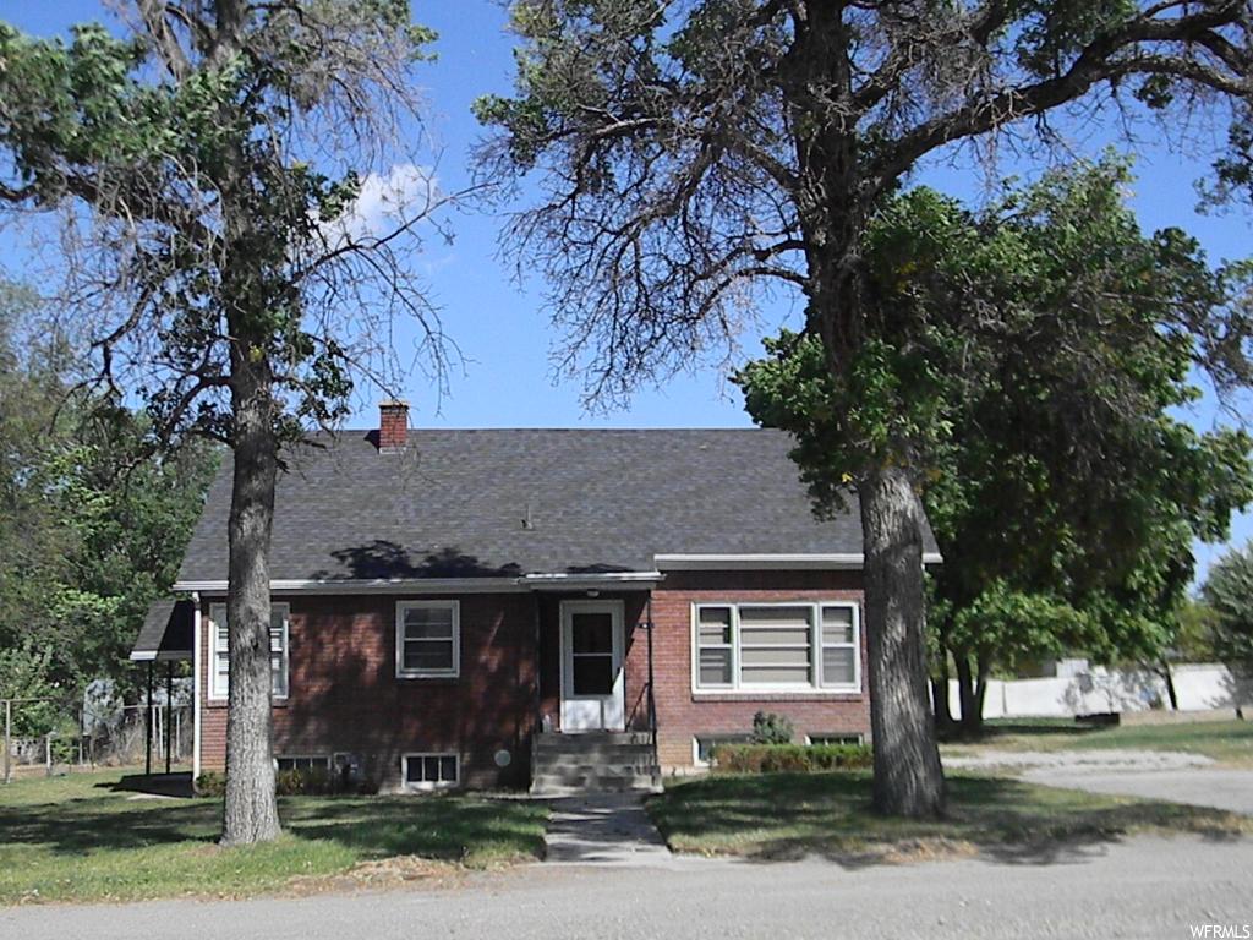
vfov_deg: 30.9
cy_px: 470
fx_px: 1701
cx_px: 626
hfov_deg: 40.4
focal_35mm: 47
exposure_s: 1/1080
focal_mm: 8.6
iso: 640
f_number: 7.8
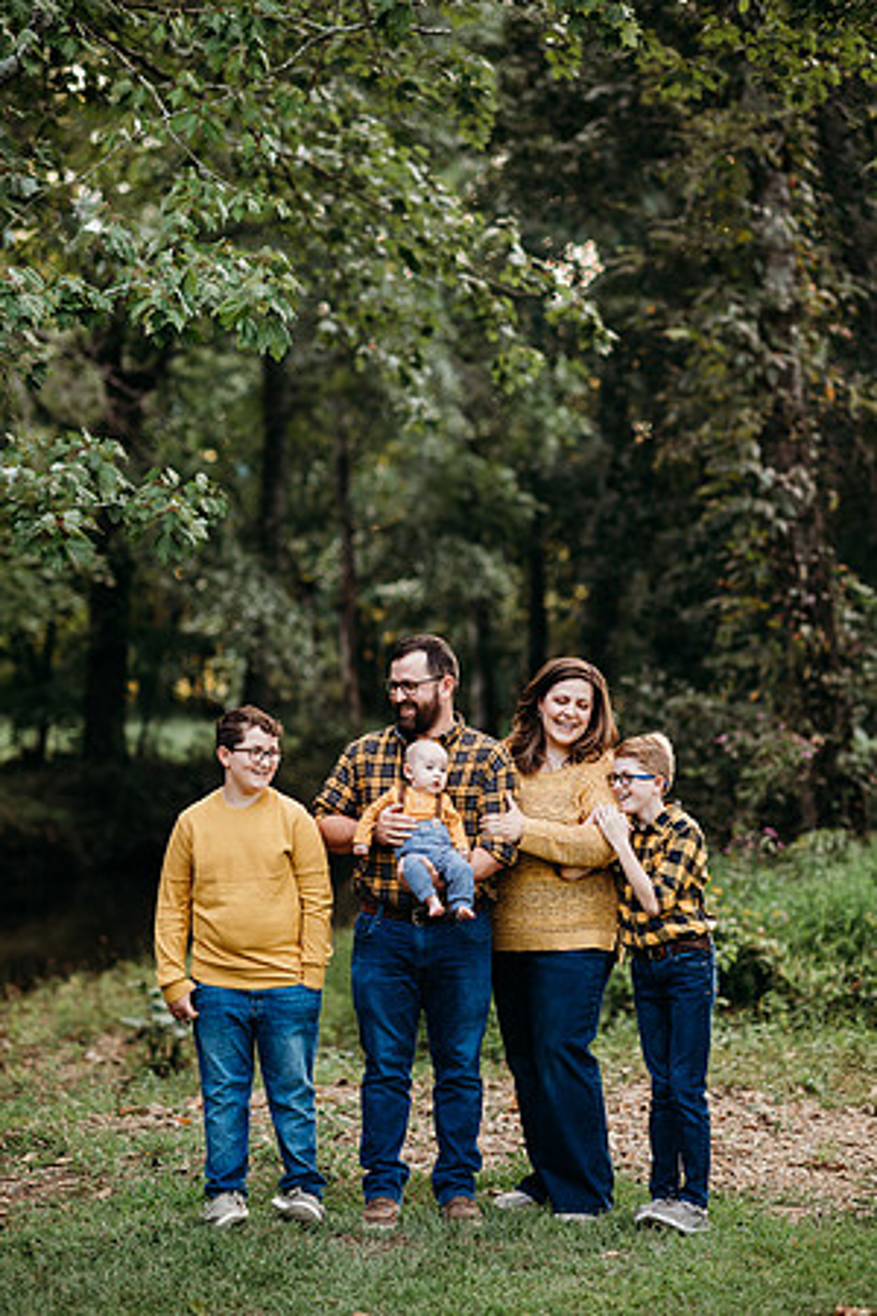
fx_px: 3106
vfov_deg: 23.9
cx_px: 438
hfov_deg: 16.1
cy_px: 658
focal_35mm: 85
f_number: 2.2
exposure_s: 1/200
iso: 125
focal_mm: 85
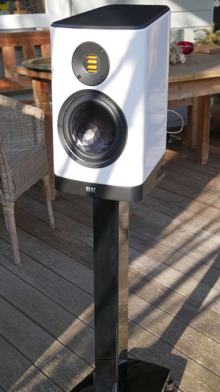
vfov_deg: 36.4
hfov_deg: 21.1
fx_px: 591
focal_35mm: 57
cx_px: 125
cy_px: 241
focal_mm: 21
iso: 200
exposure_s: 1/200
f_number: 5.6
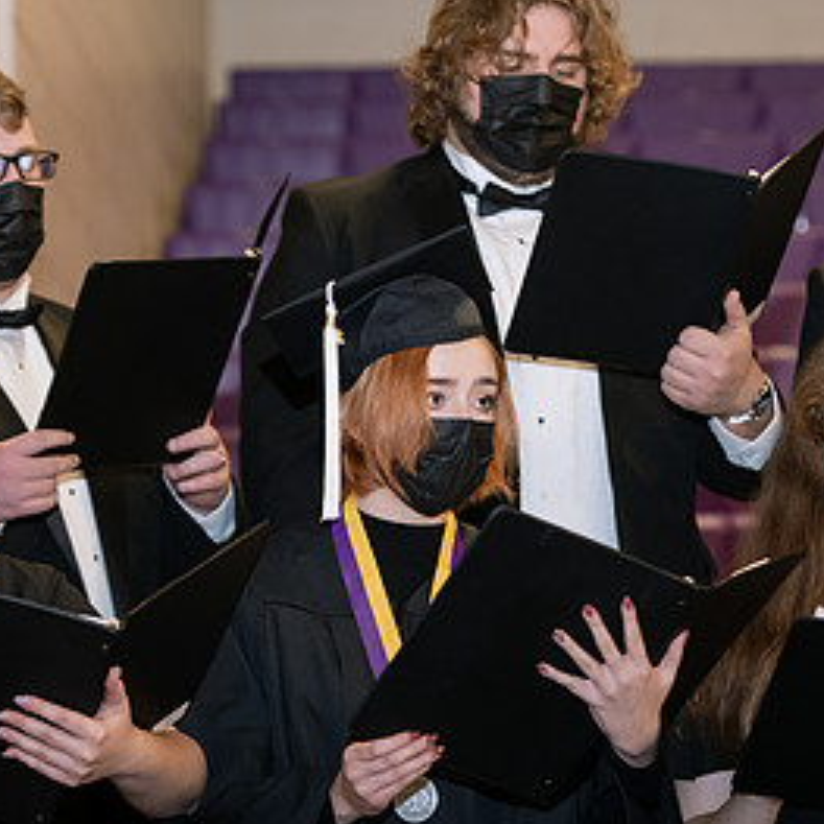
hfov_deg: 9.8
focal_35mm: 178
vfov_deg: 9.8
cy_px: 503
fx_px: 4794
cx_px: 464
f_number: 3.2
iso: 1600
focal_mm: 95
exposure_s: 1/200
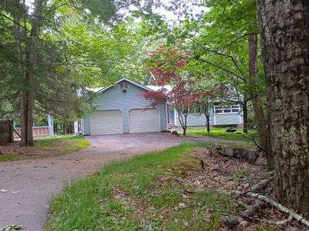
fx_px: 321
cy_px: 123
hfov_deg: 50.9
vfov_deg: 39.6
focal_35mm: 36
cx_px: 120
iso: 189
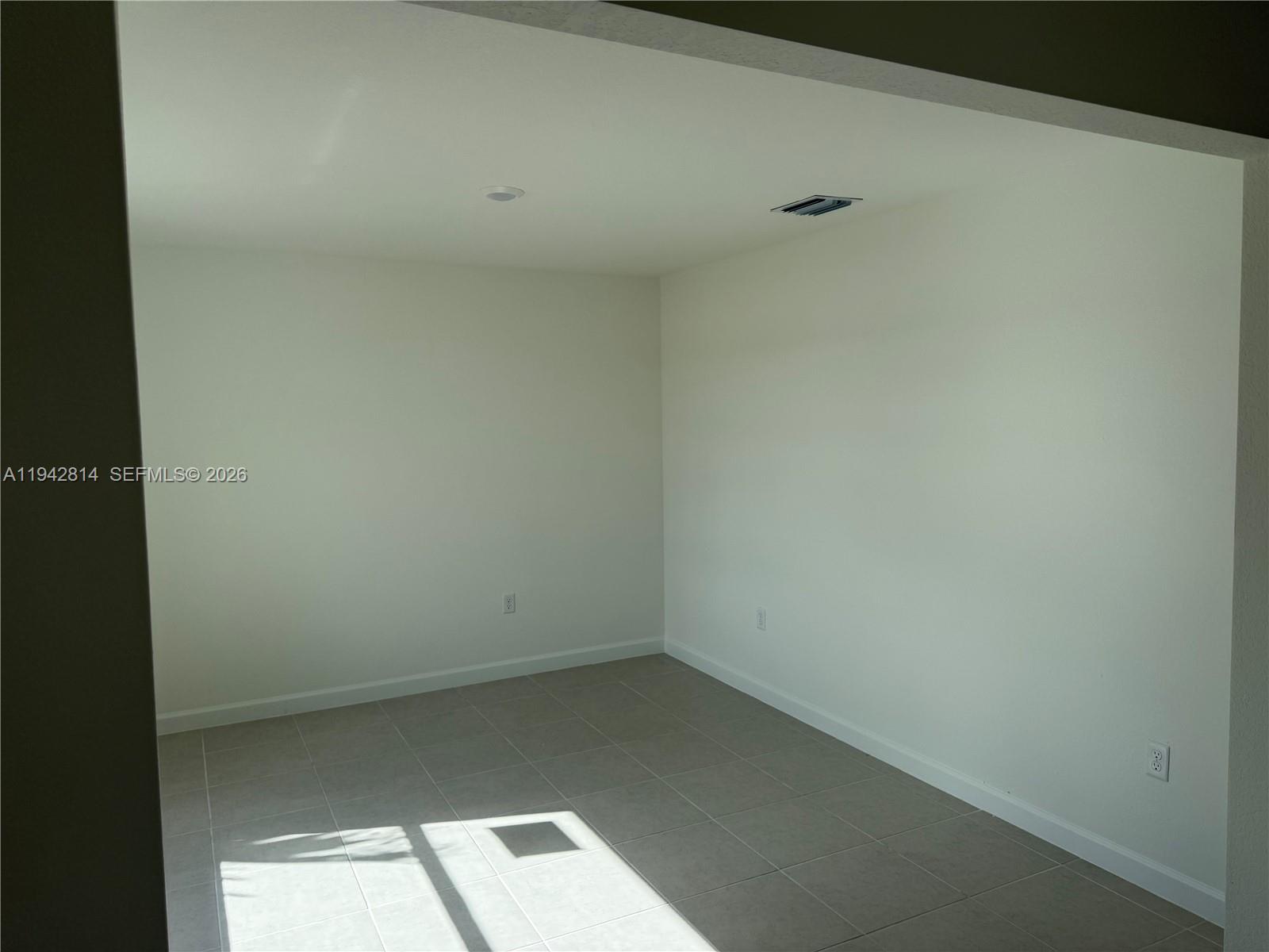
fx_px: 880
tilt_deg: -2.7
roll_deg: +0.2
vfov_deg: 56.8
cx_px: 634
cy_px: 476
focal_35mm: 24
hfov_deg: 71.6
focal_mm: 6.76
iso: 80
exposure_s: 1/1106
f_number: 1.78
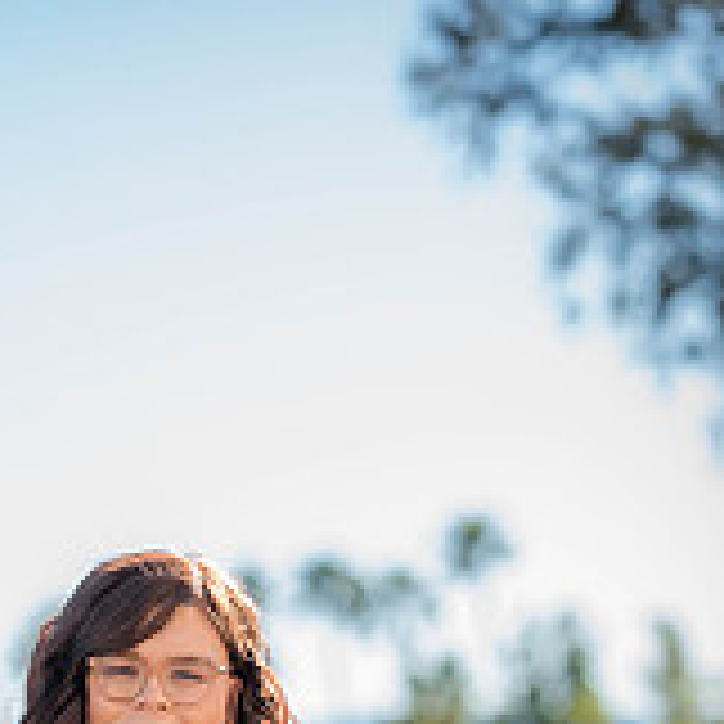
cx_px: 157
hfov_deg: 8.6
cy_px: 904
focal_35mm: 202
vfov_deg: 8.6
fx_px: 4780
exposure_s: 1/1000
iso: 100
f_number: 2.2
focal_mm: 85
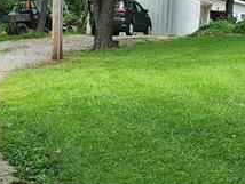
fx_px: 779
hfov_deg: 17.8
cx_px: 63
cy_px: 87
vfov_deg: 13.5
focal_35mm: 110
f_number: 1.8
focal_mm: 6.4
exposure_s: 1/276
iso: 12
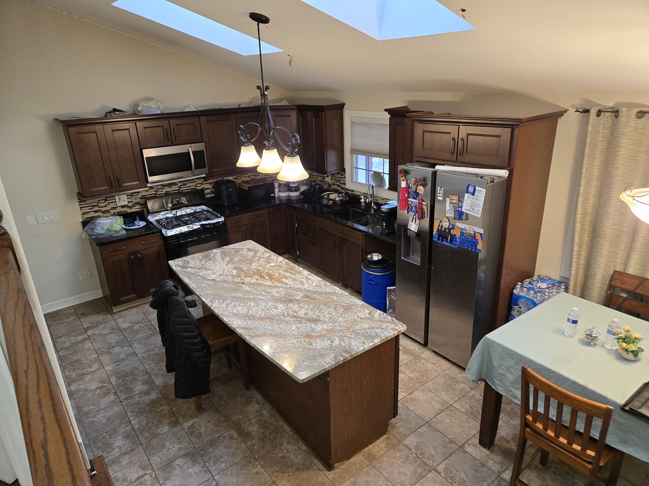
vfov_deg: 58.9
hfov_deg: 73.9
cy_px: 243
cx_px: 324
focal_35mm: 23
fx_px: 431
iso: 320
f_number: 1.8
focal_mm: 5.4
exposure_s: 1/120
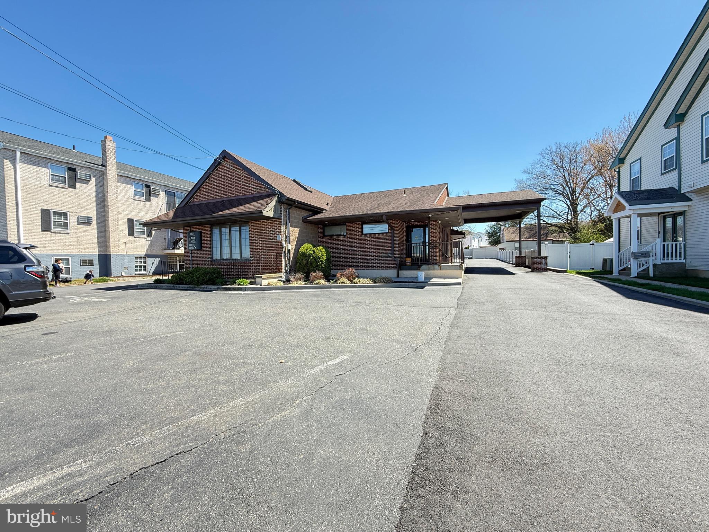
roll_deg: +0.8
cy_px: 266
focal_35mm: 14
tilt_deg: -1.5
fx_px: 287
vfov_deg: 85.7
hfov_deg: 102.1
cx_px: 354
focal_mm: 2.22
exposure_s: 1/374
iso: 64
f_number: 2.2
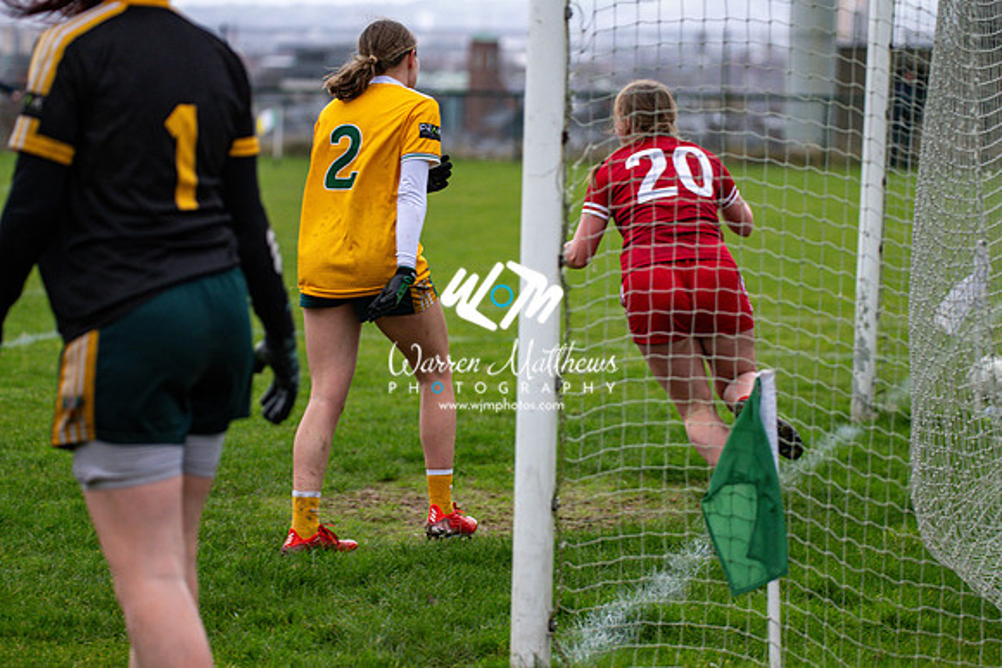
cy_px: 334
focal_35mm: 125
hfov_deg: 16.4
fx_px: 3480
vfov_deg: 11.0
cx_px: 501
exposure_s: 1/640
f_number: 2.8
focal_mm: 125
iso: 1600
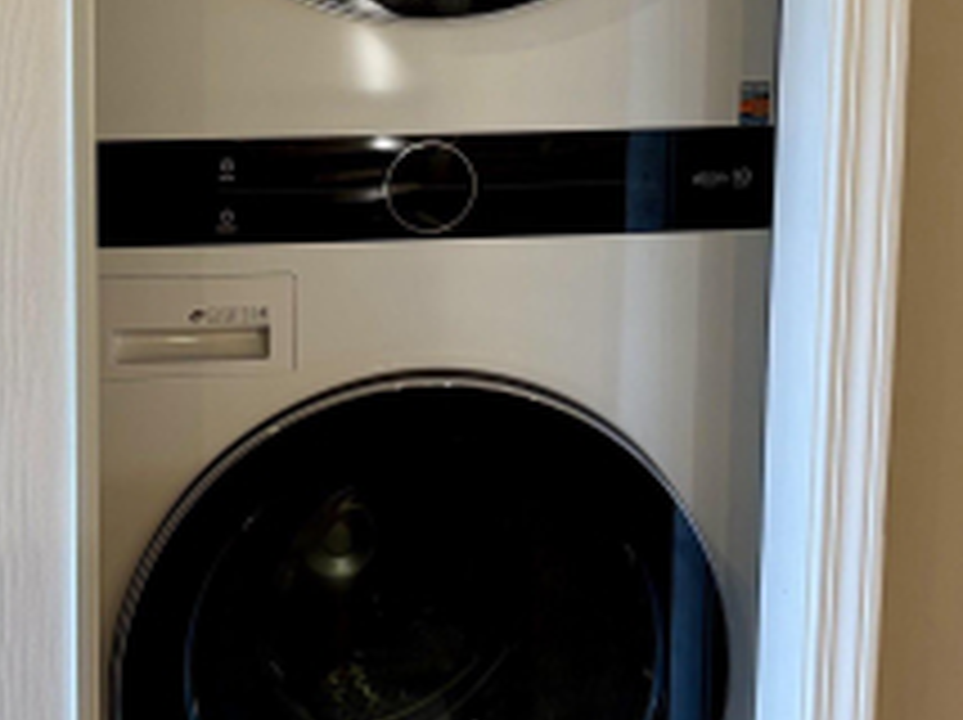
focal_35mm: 81
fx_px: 2251
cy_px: 22
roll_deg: +0.0
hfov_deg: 24.1
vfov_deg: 17.8
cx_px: 367
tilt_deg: -8.3
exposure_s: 1/60
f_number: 1.6
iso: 80
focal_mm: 5.96
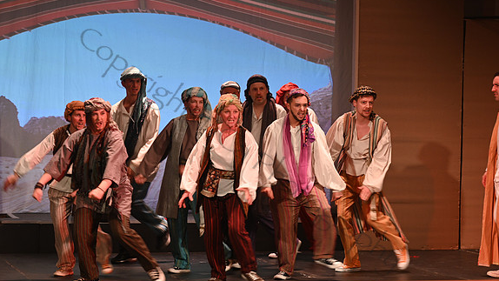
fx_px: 1429
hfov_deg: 19.8
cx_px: 251
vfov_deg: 11.2
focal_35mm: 108
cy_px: 155
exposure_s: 1/80
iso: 640
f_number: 2.8
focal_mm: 102
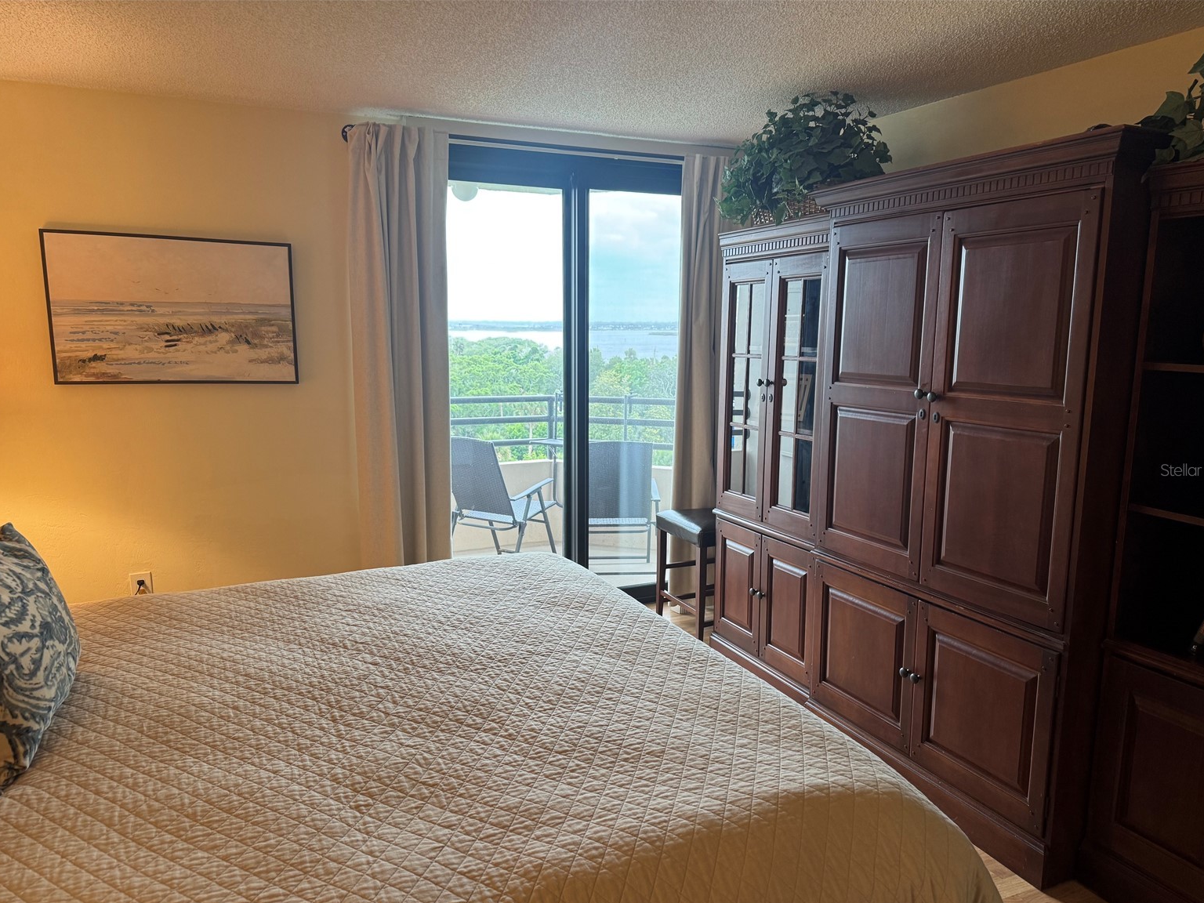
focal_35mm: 25
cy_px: 470
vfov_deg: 54.9
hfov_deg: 69.4
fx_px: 870
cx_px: 607
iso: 160
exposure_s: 1/60
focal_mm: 6.76
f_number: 1.78
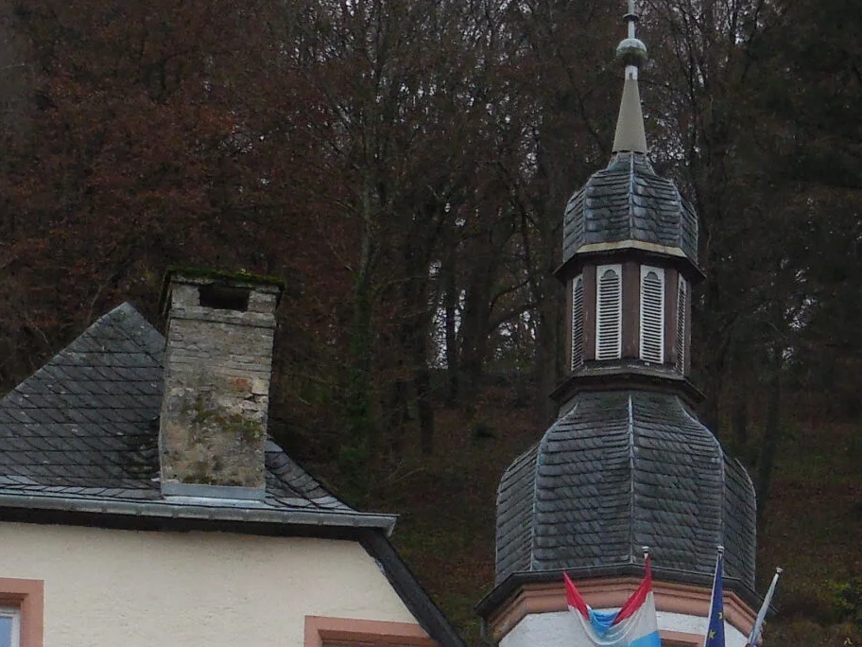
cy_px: 671
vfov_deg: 10.1
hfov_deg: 13.4
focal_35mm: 146
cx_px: 745
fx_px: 3636
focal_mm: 9.4
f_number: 4.3
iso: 280
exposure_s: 1/250
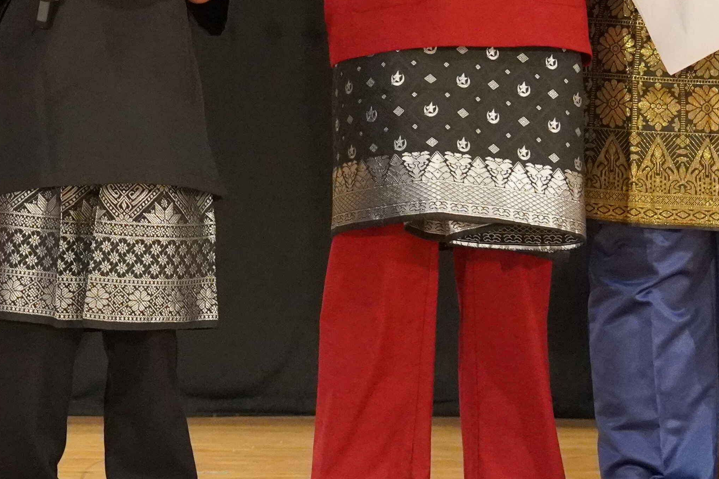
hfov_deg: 11.5
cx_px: -114
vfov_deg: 7.8
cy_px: -33
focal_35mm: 176
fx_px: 3515
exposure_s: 1/160
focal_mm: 40
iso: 5000
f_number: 4
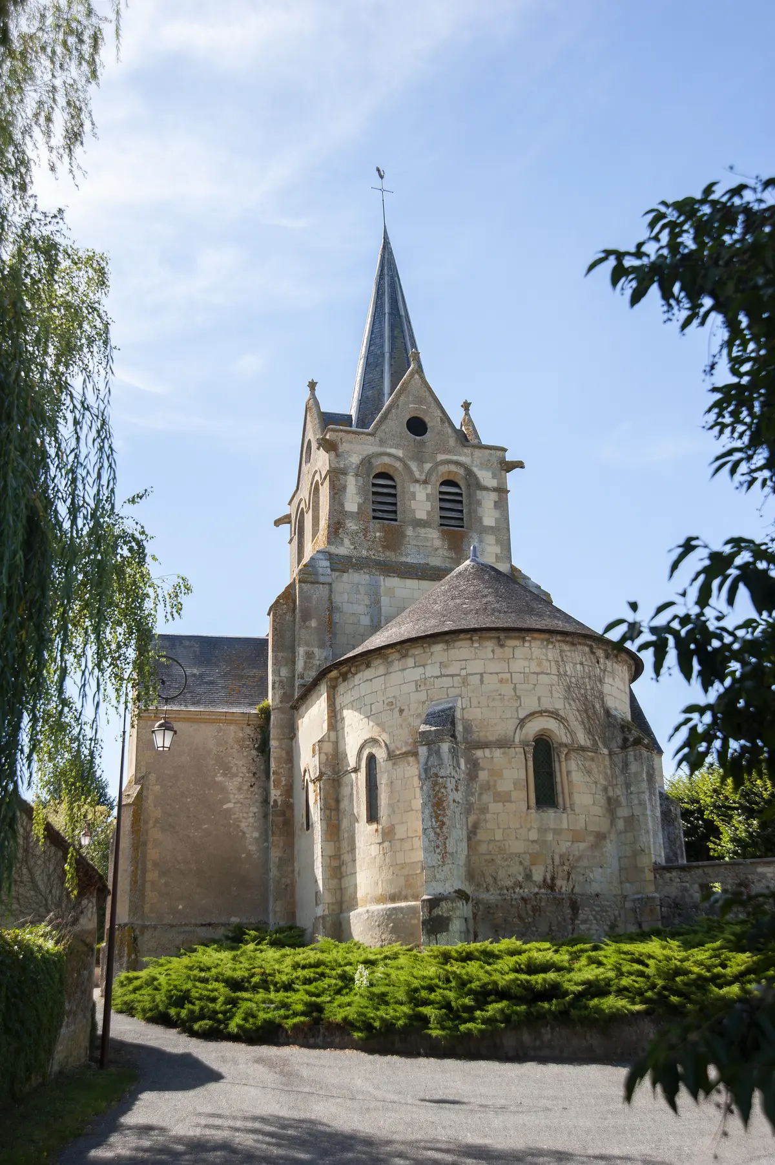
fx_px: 1228
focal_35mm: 38
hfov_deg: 35.0
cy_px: 582
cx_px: 388
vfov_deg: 50.7
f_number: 6.3
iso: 200
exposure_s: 1/400
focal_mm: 38
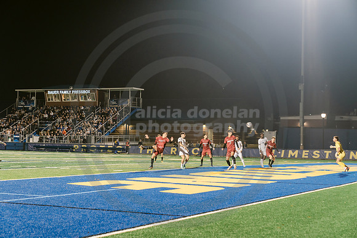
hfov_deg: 28.8
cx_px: 178
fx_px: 694
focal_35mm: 70
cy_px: 119
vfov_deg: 19.5
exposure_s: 1/160
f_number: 4
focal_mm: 70
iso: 2500
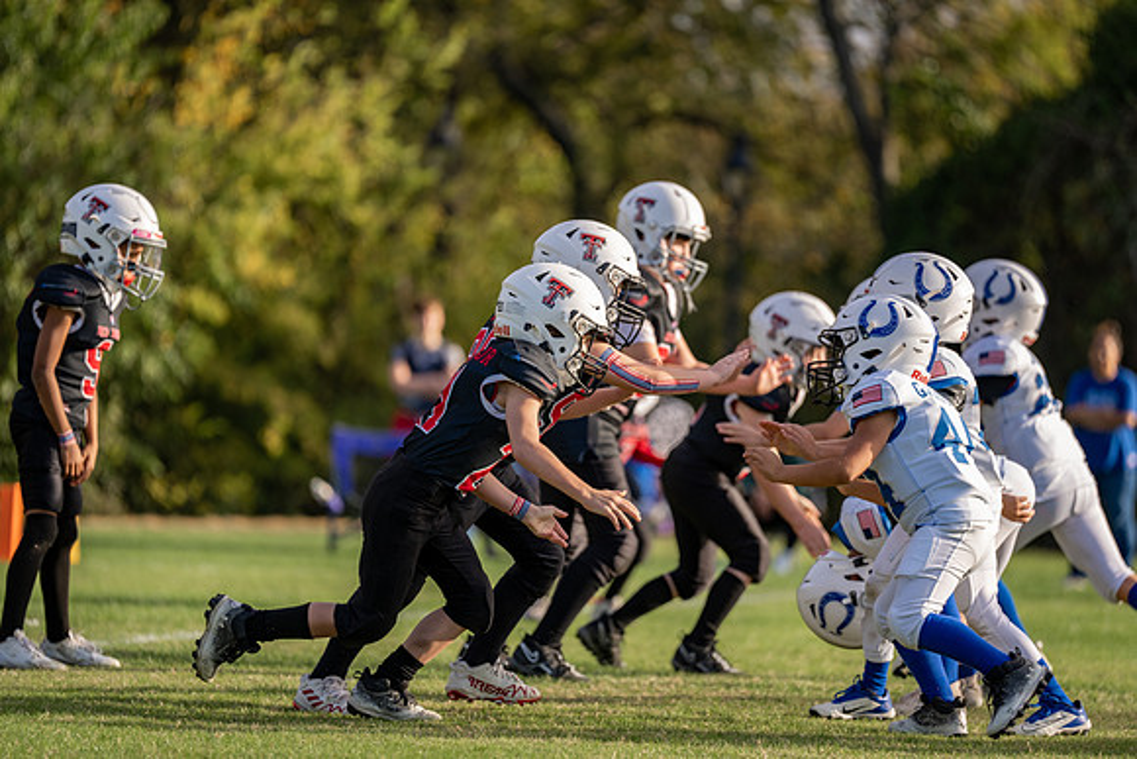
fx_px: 6318
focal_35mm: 200
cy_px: 380
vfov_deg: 6.9
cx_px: 568
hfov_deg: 10.3
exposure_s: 1/1600
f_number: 2.8
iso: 200
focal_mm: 200
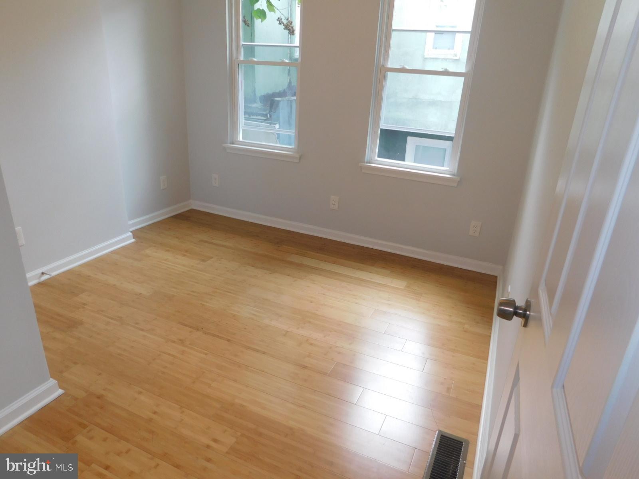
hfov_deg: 73.9
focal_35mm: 23
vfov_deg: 58.9
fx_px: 425
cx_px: 320
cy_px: 240
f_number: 3
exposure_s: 1/30
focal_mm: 4
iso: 125
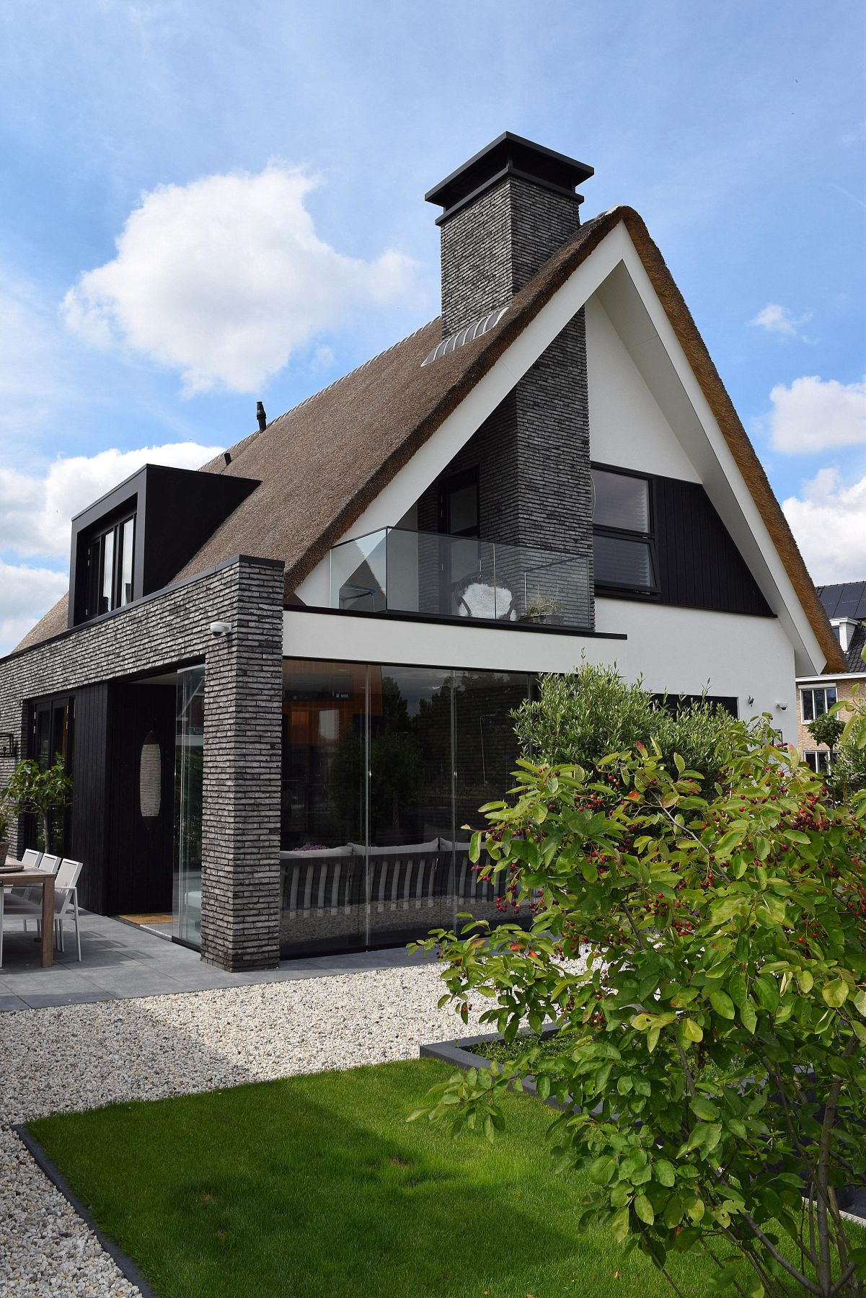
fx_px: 974
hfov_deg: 48.0
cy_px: 649
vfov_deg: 67.4
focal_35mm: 27
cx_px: 433
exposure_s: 1/200
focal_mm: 18
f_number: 10
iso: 100
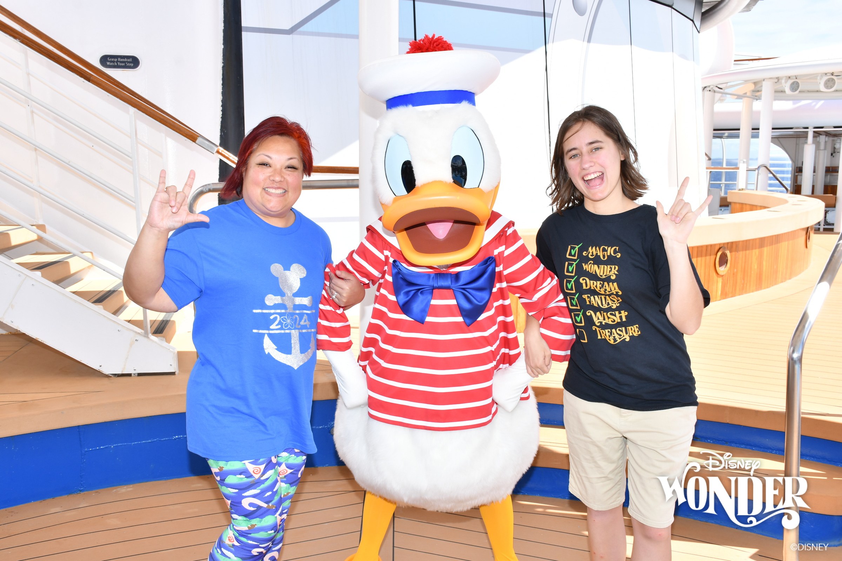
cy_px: 280
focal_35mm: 36
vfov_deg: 36.9
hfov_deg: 53.1
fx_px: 842
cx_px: 421
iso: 160
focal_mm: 24
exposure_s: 1/125
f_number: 10
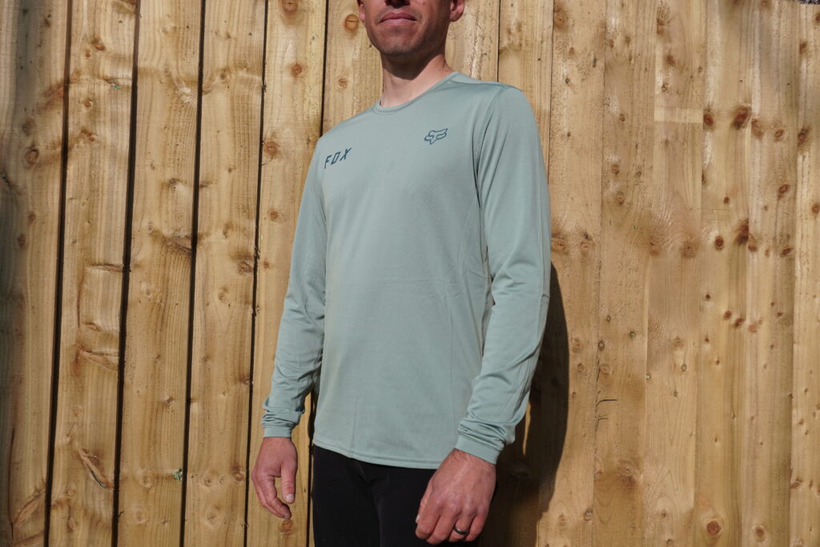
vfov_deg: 41.7
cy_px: 274
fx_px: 718
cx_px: 410
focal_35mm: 32
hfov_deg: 59.5
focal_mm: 21
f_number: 8
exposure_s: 1/500
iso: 100
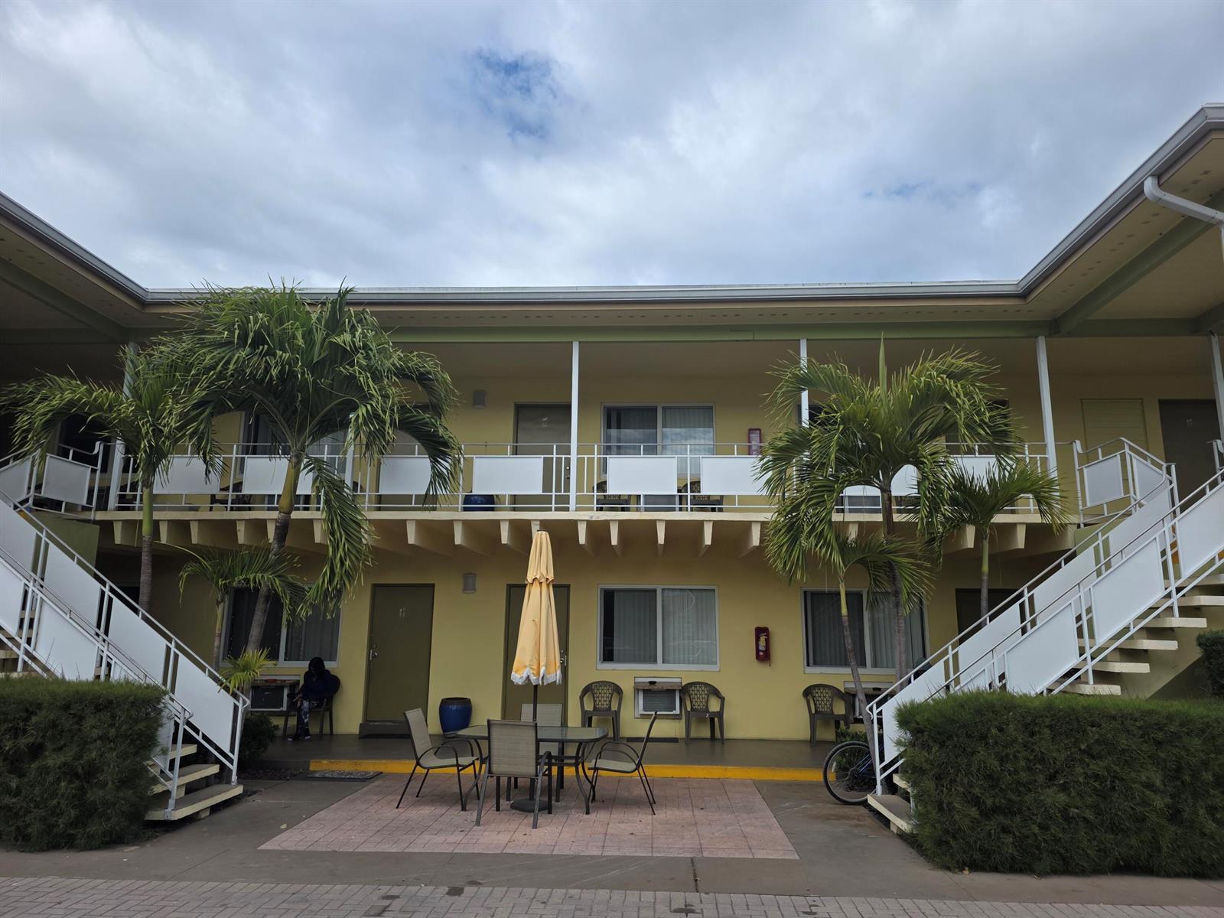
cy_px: 459
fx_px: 813
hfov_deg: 73.9
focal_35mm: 23
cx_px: 612
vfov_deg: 58.9
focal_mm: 6.3
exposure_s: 1/6355
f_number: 1.7
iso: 80
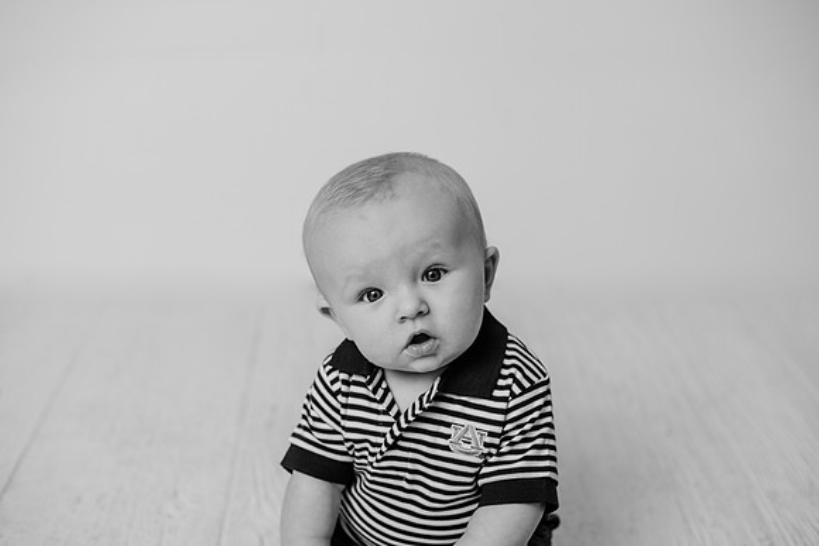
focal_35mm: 53
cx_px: 409
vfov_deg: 25.7
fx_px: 1199
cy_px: 273
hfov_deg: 37.7
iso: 125
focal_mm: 50
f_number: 2.8
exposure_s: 1/160
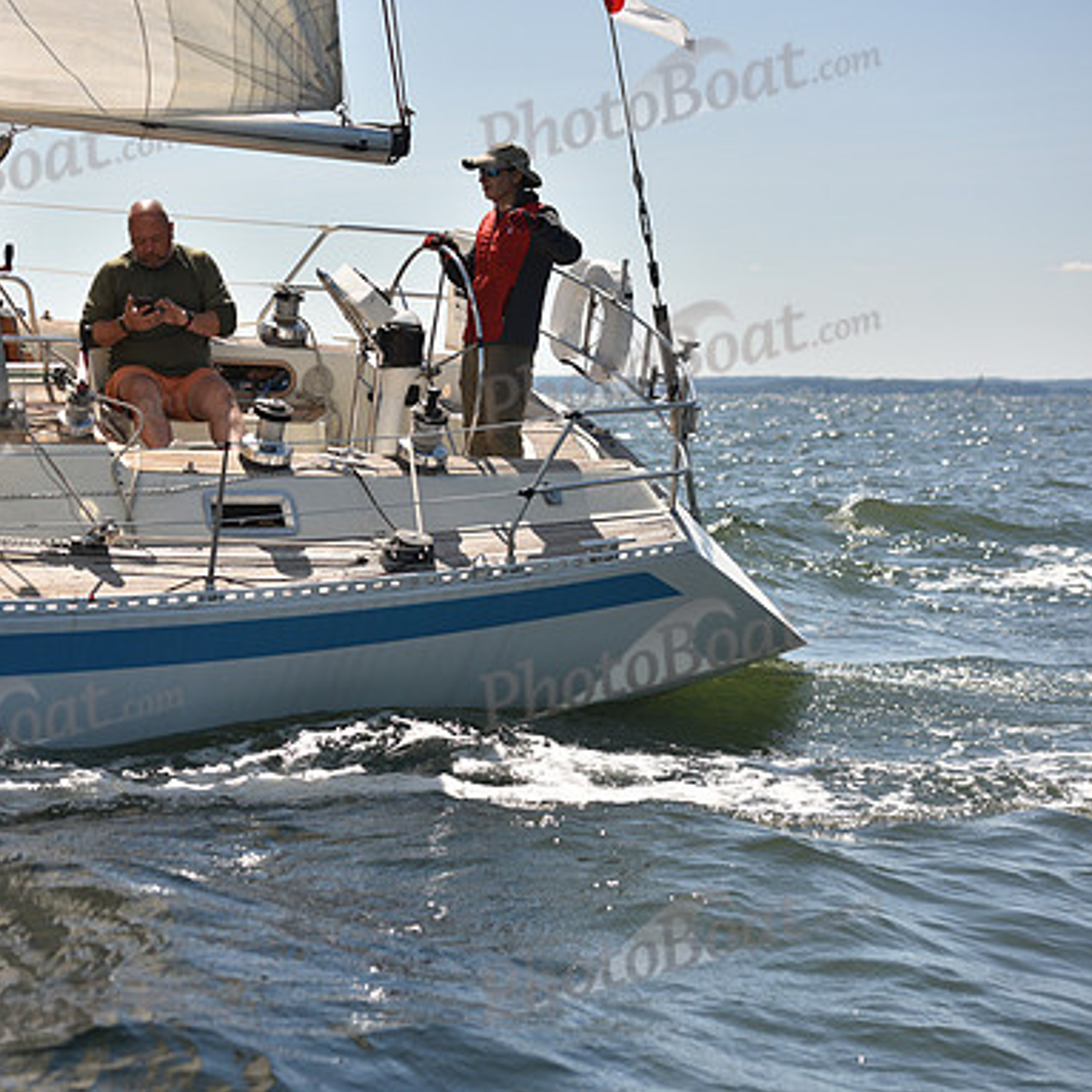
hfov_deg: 19.2
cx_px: 334
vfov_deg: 19.3
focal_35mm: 90
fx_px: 3212
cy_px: 549
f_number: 4
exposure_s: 1/1250
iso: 250
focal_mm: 70
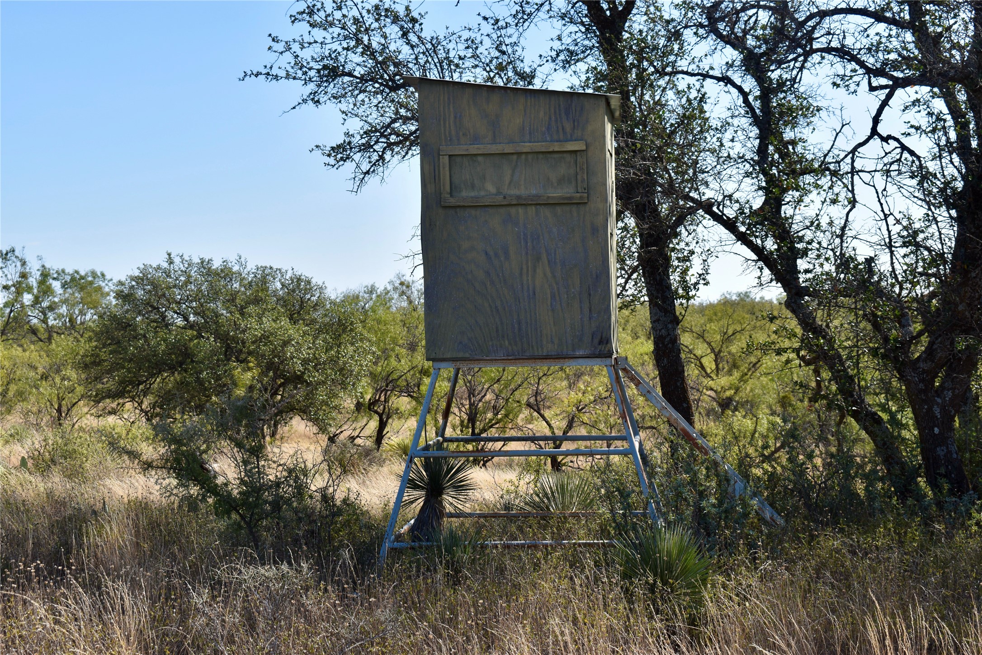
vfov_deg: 22.6
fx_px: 1637
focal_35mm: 60
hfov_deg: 33.4
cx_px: 491
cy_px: 328
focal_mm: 40
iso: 100
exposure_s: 1/200
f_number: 10
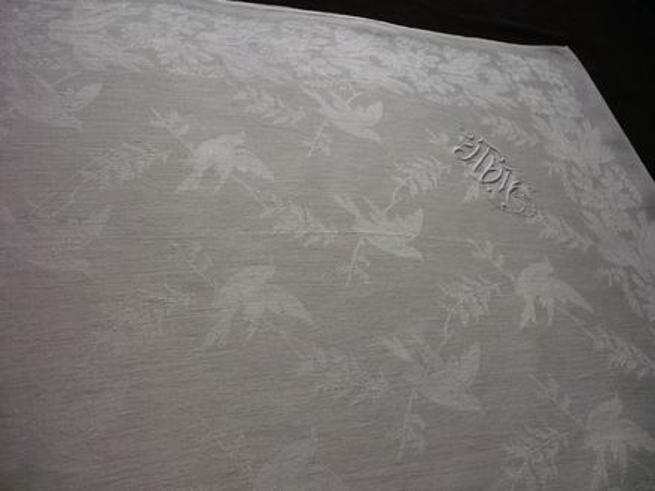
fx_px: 662
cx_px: 328
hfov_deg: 52.6
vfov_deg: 40.7
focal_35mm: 35
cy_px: 246
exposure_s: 1/800
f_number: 2.8
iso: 400
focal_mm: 5.8
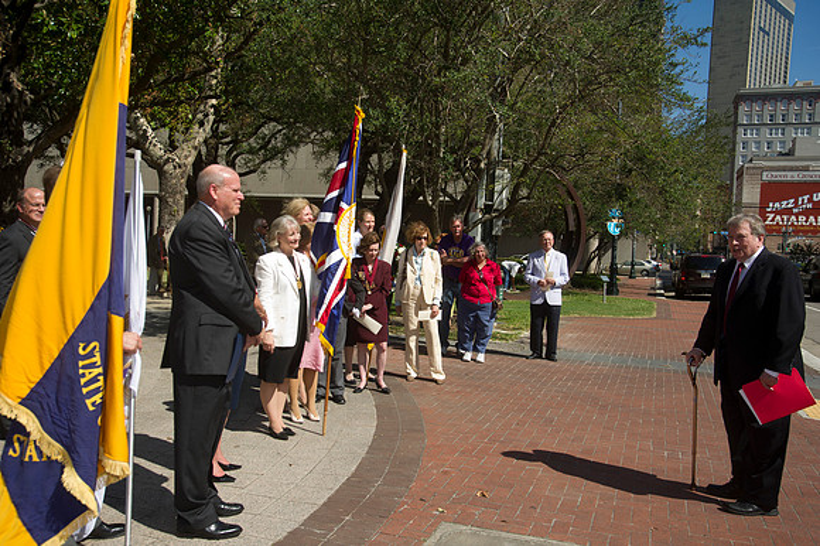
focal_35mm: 34
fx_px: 774
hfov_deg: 55.8
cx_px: 410
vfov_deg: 38.8
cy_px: 273
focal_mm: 34
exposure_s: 1/320
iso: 200
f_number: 8
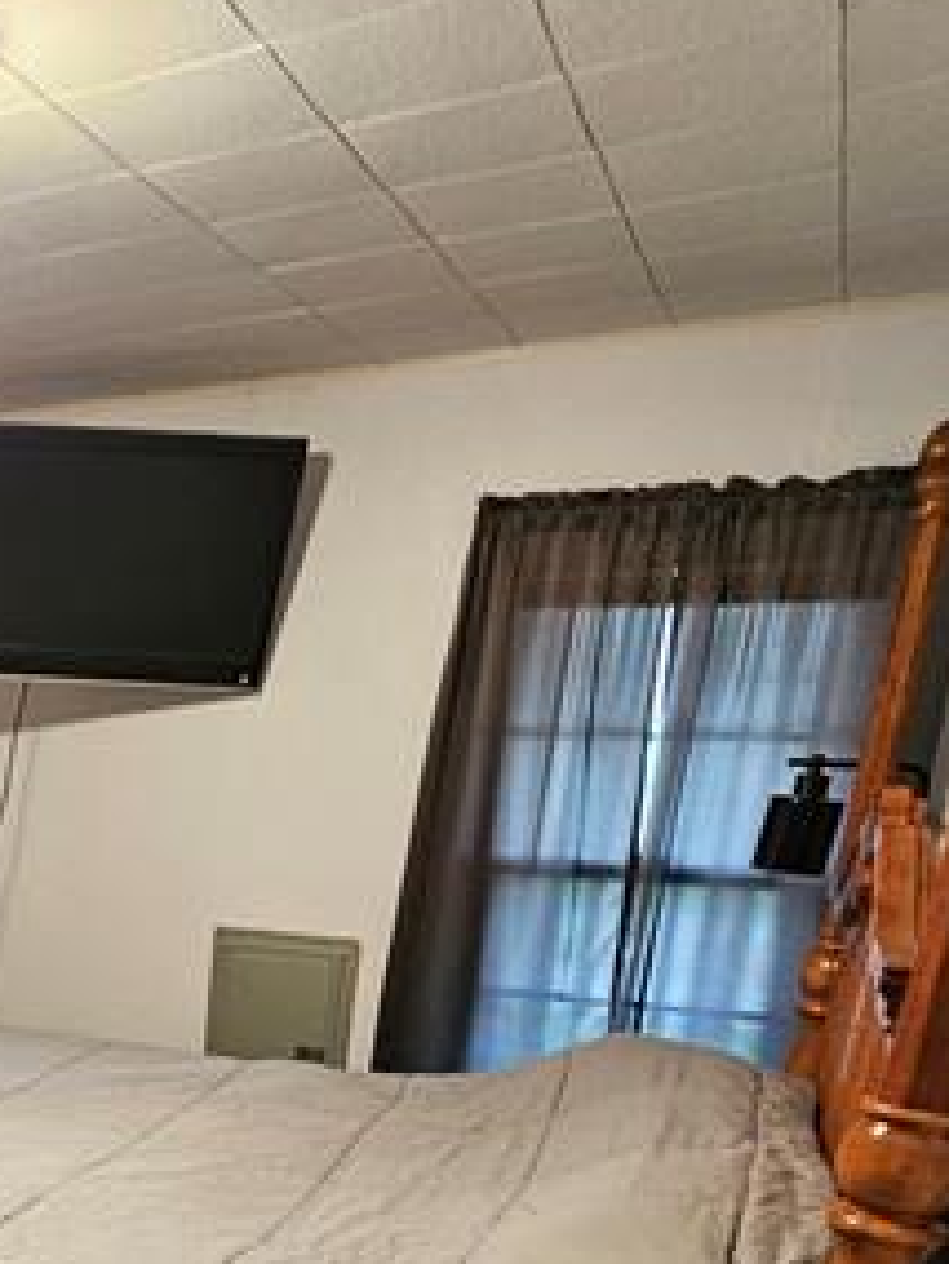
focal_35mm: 35
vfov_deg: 47.2
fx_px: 1278
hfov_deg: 33.6
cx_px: -173
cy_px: 1144
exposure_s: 1/30
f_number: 2.2
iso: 500
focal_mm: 2.2
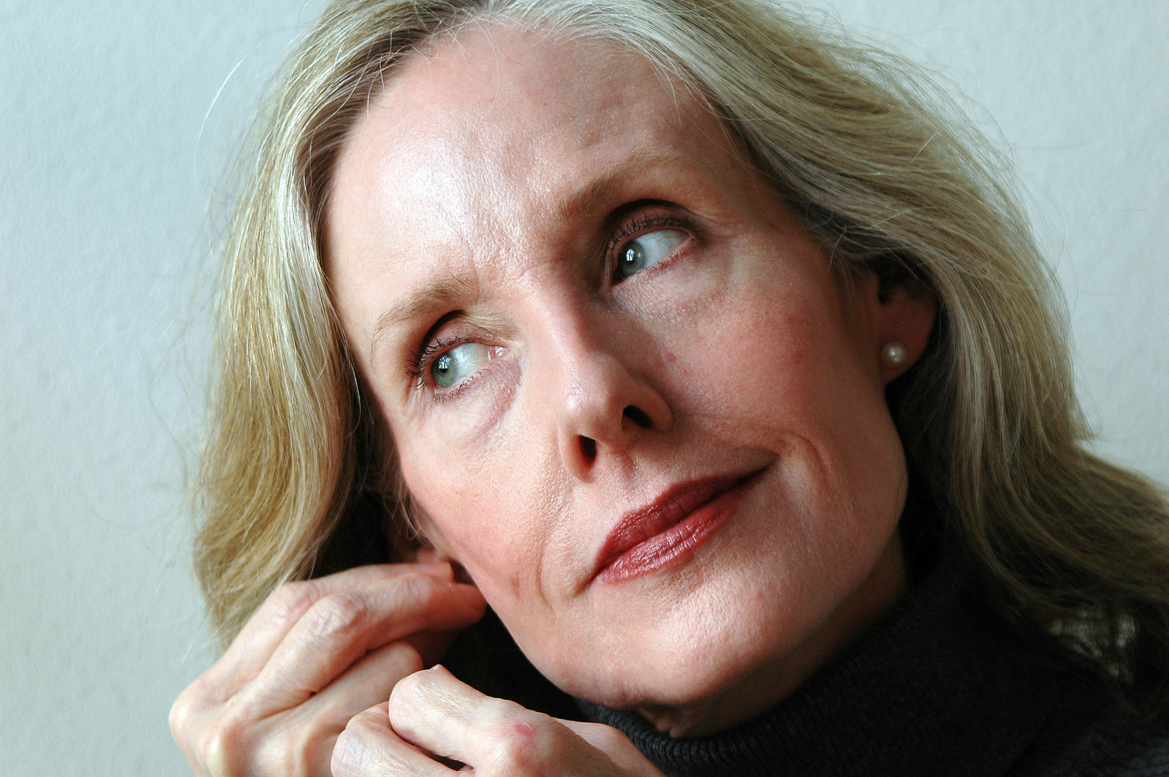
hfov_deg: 16.1
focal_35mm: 128
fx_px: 4137
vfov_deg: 10.7
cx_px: 584
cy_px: 388
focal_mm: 85
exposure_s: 1/45
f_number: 5.3
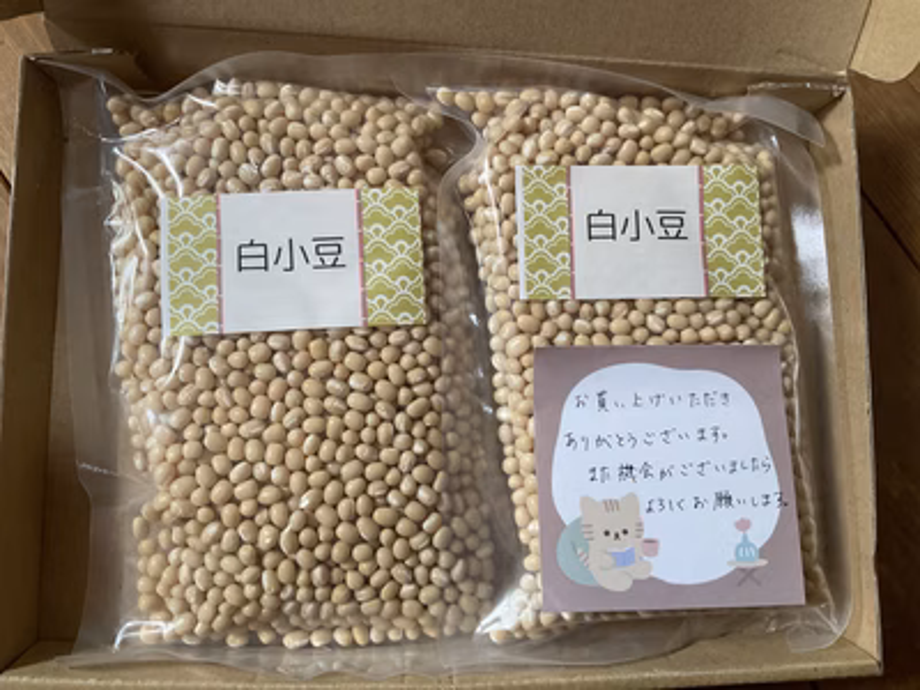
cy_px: 345
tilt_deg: -81.9
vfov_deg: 48.2
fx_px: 771
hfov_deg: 61.7
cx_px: 460
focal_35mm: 29
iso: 250
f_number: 1.8
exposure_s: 1/60
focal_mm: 3
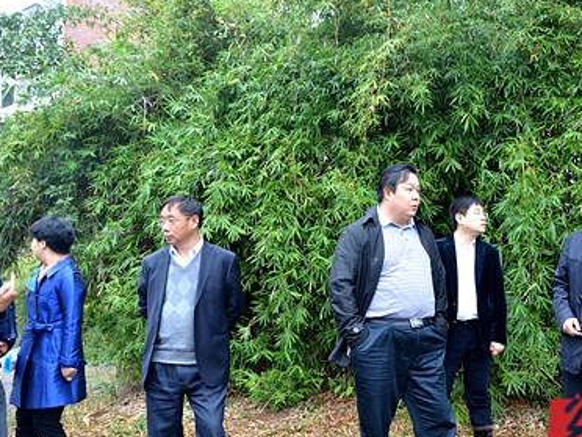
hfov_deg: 45.5
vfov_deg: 35.4
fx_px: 683
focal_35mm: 41
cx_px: 386
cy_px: 251
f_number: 5.6
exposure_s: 1/125
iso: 500
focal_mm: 21
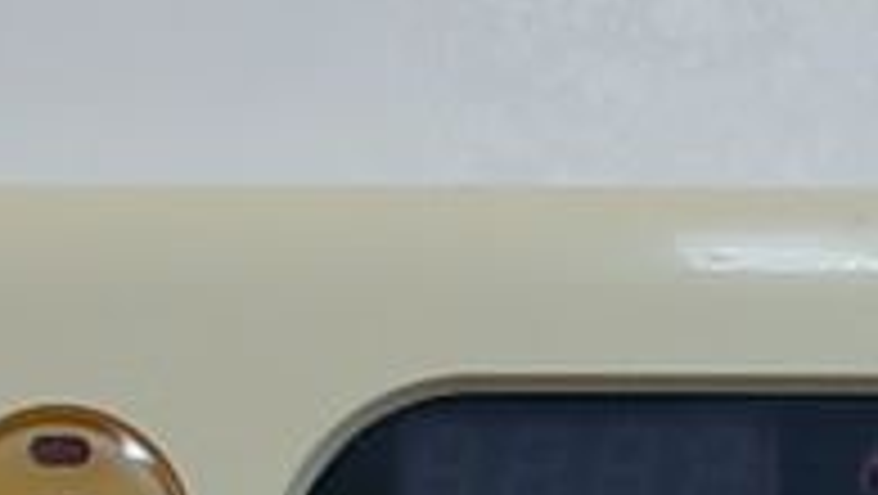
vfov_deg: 11.2
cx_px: 603
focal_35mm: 100
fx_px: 2330
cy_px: 932
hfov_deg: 21.2
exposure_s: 1/50
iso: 80
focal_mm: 4
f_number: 2.7
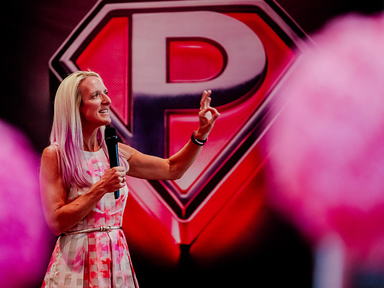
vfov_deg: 7.4
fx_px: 2229
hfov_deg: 9.8
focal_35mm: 201
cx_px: 171
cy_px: 145
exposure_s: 1/250
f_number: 2.8
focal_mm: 175
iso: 4000
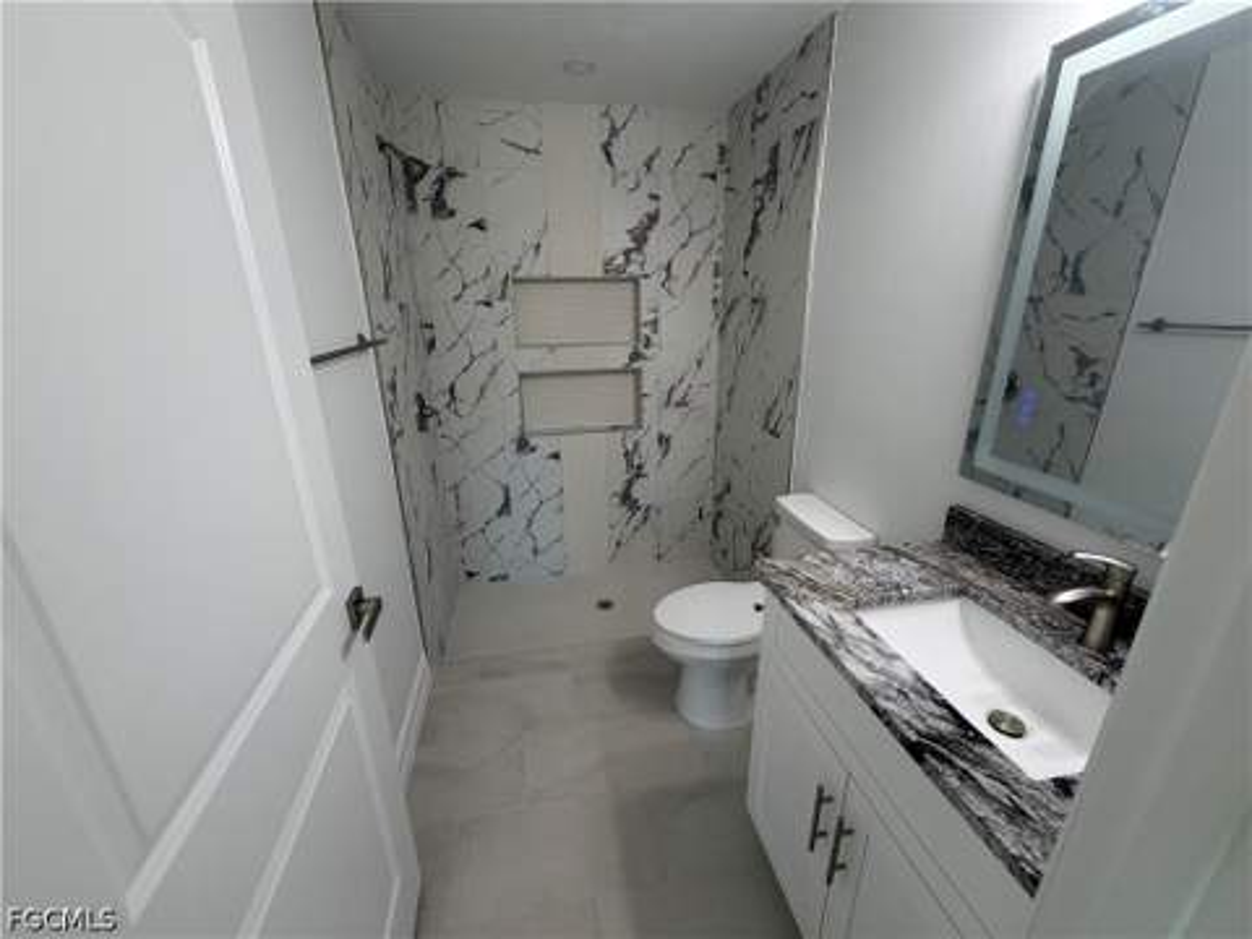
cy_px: 470
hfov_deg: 102.1
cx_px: 626
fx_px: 506
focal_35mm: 14
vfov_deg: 85.7
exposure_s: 1/120
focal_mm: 2.22
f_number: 2.2
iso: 160
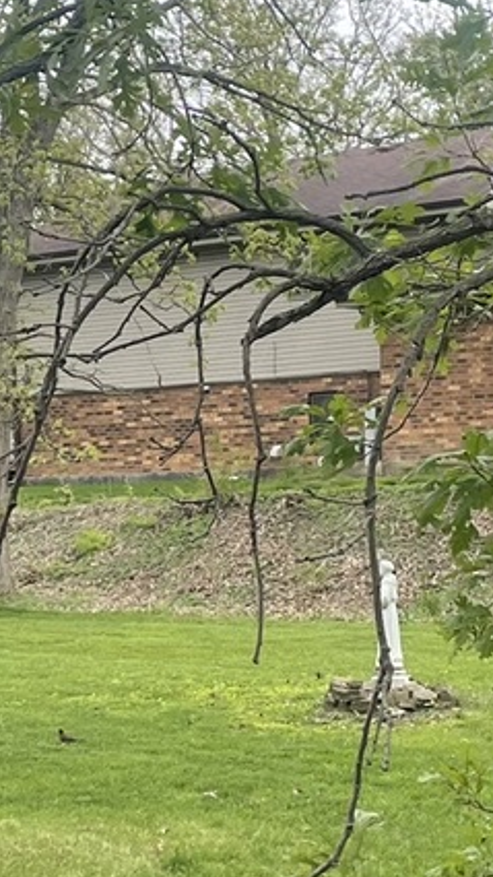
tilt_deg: -0.3
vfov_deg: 22.2
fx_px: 2231
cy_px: 493
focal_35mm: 96
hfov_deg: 12.6
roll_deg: +1.6
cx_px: 194
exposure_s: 1/842
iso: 32
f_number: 1.6
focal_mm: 4.2
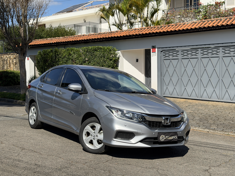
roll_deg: +1.5
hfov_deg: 39.7
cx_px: 118
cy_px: 88
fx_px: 326
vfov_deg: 30.3
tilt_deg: -3.2
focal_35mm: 48
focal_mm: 6.76
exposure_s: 1/4329
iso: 64
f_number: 1.78
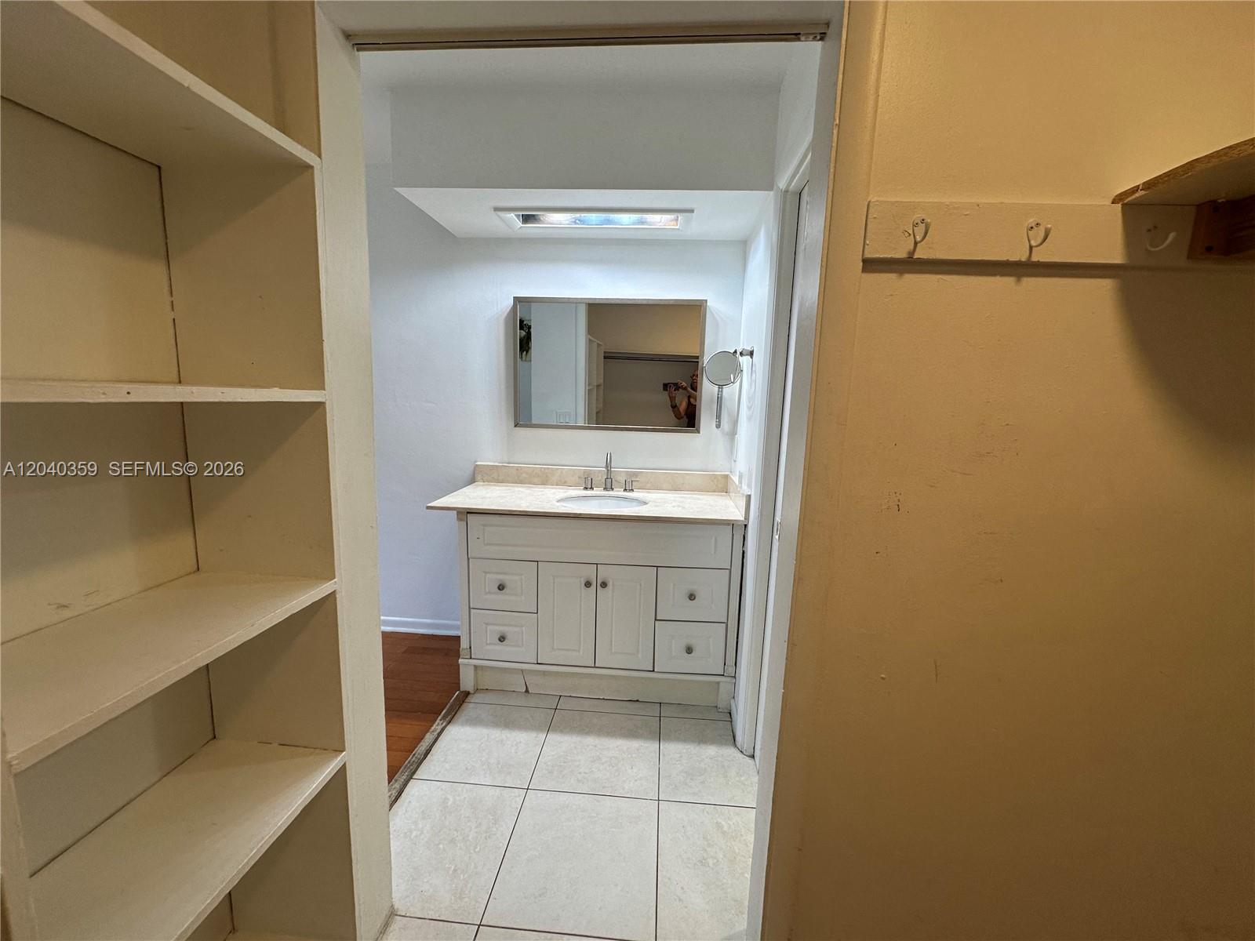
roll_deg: -2.1
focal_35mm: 14
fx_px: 508
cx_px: 628
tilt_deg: -8.1
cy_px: 470
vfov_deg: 85.7
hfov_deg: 102.1
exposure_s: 1/120
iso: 100
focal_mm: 2.22
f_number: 2.2
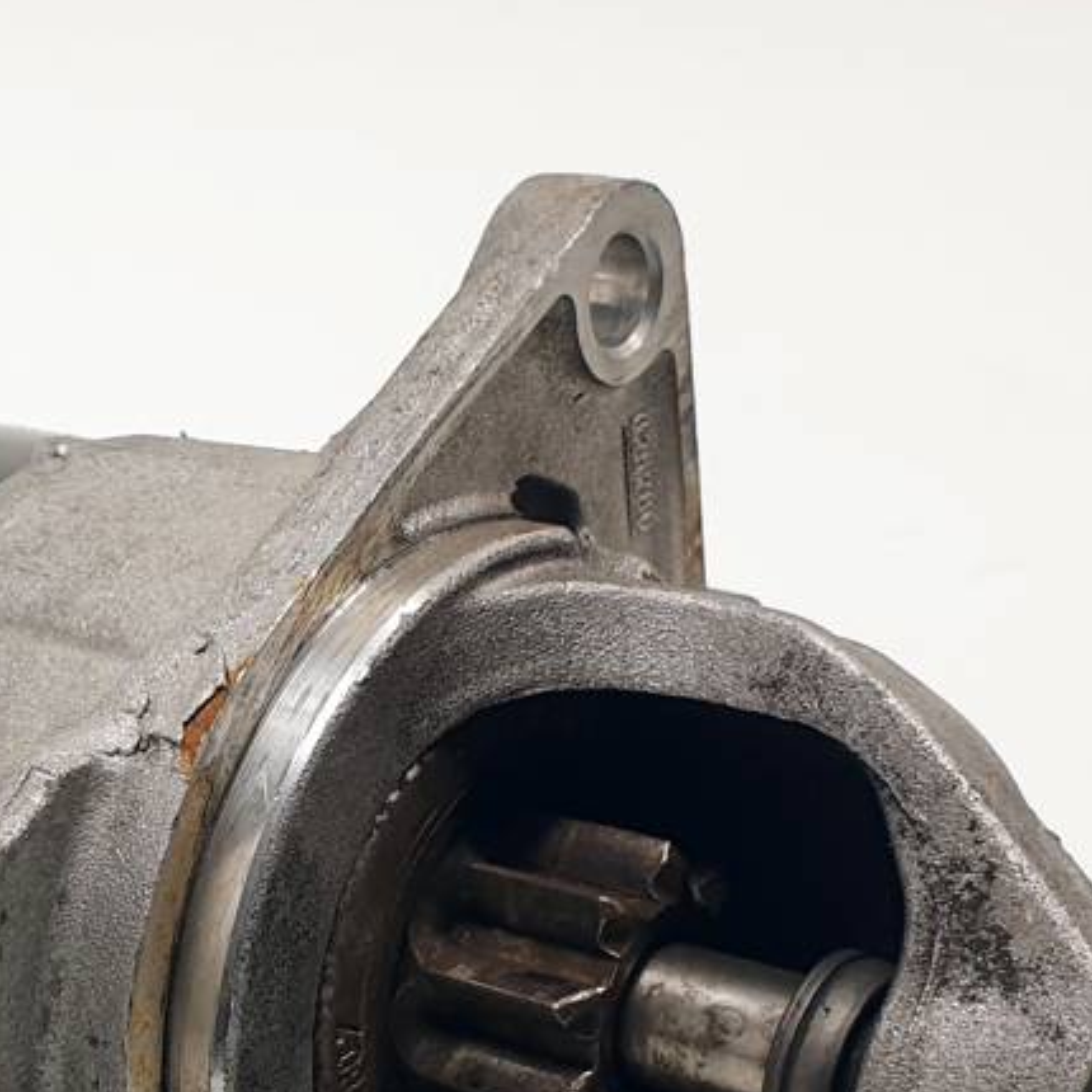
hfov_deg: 21.8
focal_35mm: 77
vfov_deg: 22.1
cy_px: 932
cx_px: 51
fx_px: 2748
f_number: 2.4
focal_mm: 4.3
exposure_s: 1/290
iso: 50
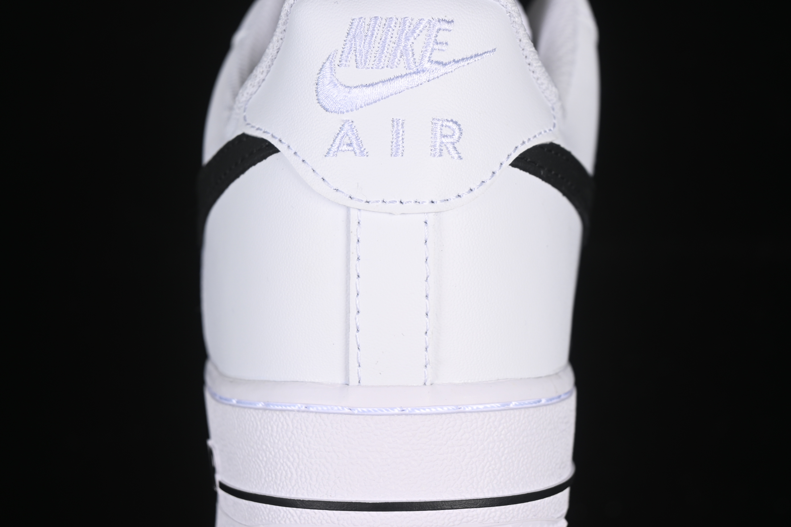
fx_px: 1648
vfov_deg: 18.2
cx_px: 396
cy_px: 264
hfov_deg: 27.0
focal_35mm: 75
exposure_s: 1/100
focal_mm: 50
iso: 160
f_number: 7.1
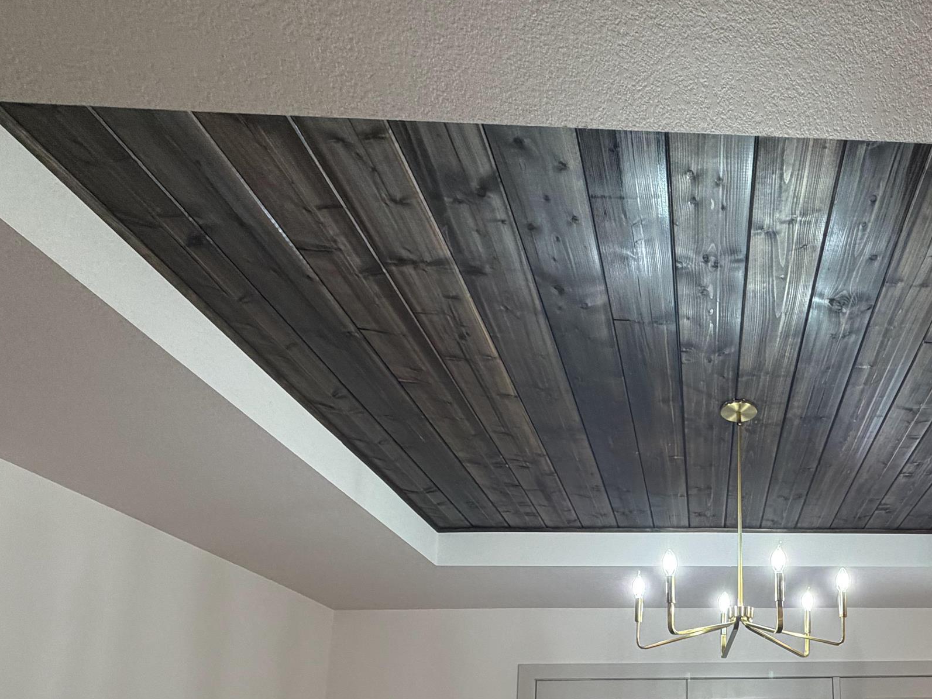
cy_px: 639
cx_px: 754
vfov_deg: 46.0
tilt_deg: +10.0
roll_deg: +1.4
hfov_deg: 59.8
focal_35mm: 27
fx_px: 727
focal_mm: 2.22
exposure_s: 1/60
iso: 200
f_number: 2.2
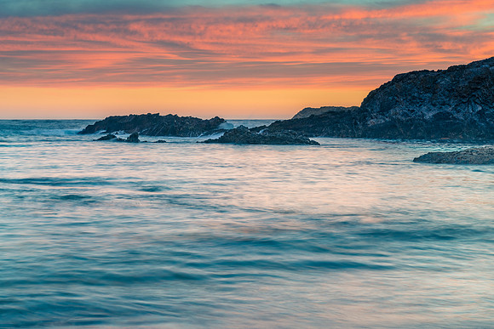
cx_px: 247
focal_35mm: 70
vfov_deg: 19.5
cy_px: 164
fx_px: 961
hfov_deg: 28.8
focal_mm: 70
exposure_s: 1
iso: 100
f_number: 8
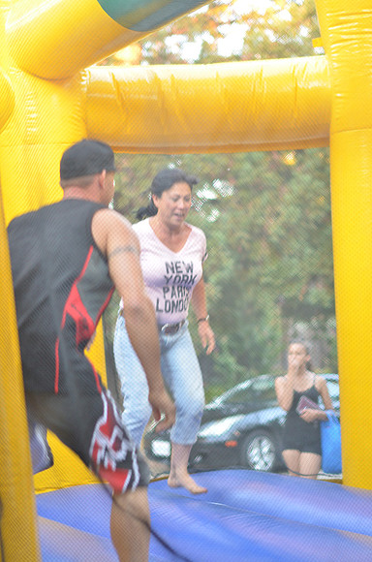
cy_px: 281
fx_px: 1168
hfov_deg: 18.1
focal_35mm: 75
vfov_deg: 27.0
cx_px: 186
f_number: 1.4
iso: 400
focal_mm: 50
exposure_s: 1/80
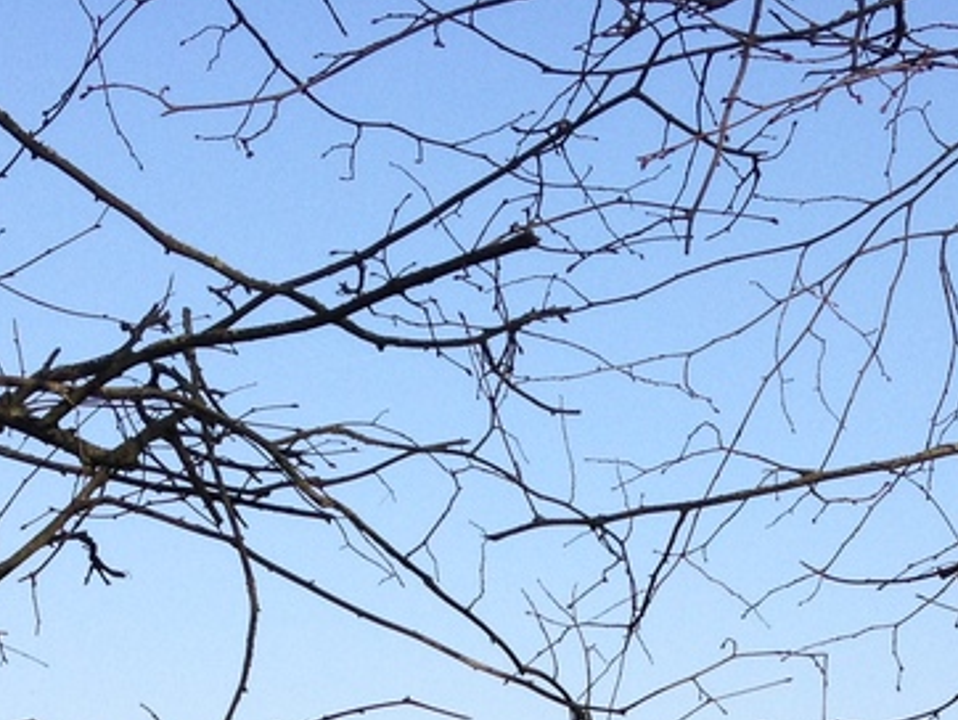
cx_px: 543
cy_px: 1186
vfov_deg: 12.0
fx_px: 3212
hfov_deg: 17.0
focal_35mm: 116
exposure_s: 1/1104
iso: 50
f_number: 2.4
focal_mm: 4.28
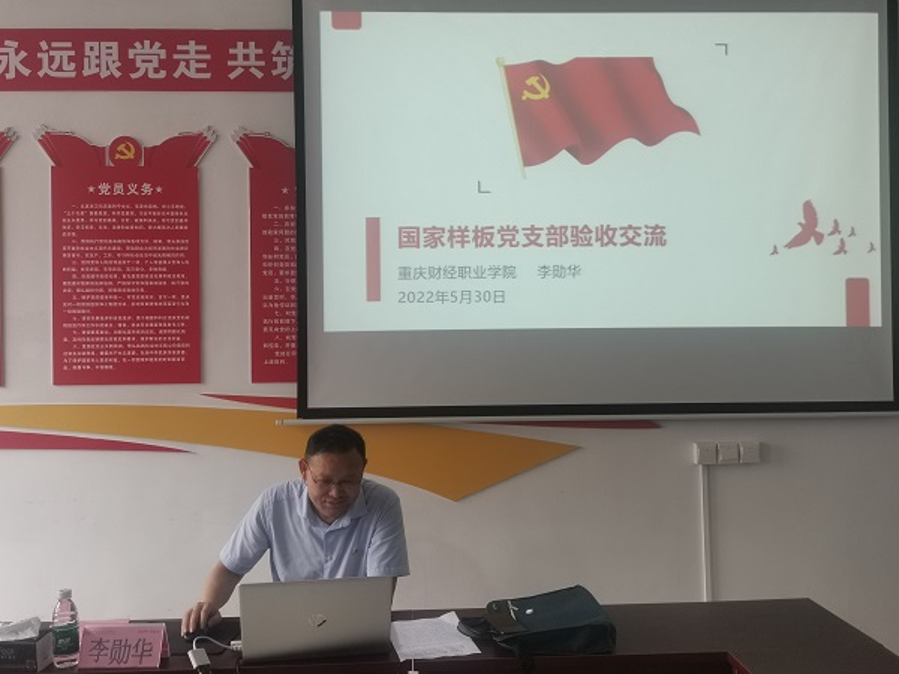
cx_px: 450
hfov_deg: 58.4
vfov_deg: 45.4
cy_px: 337
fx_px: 805
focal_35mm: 31
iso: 160
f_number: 1.8
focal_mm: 4.75
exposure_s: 1/100
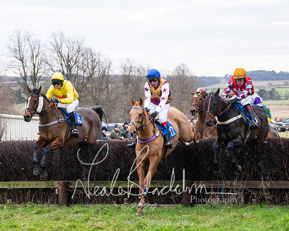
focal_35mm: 134
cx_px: 118
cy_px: 115
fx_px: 1148
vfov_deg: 11.5
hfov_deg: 14.3
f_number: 4
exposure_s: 1/1000
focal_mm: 98
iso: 1000
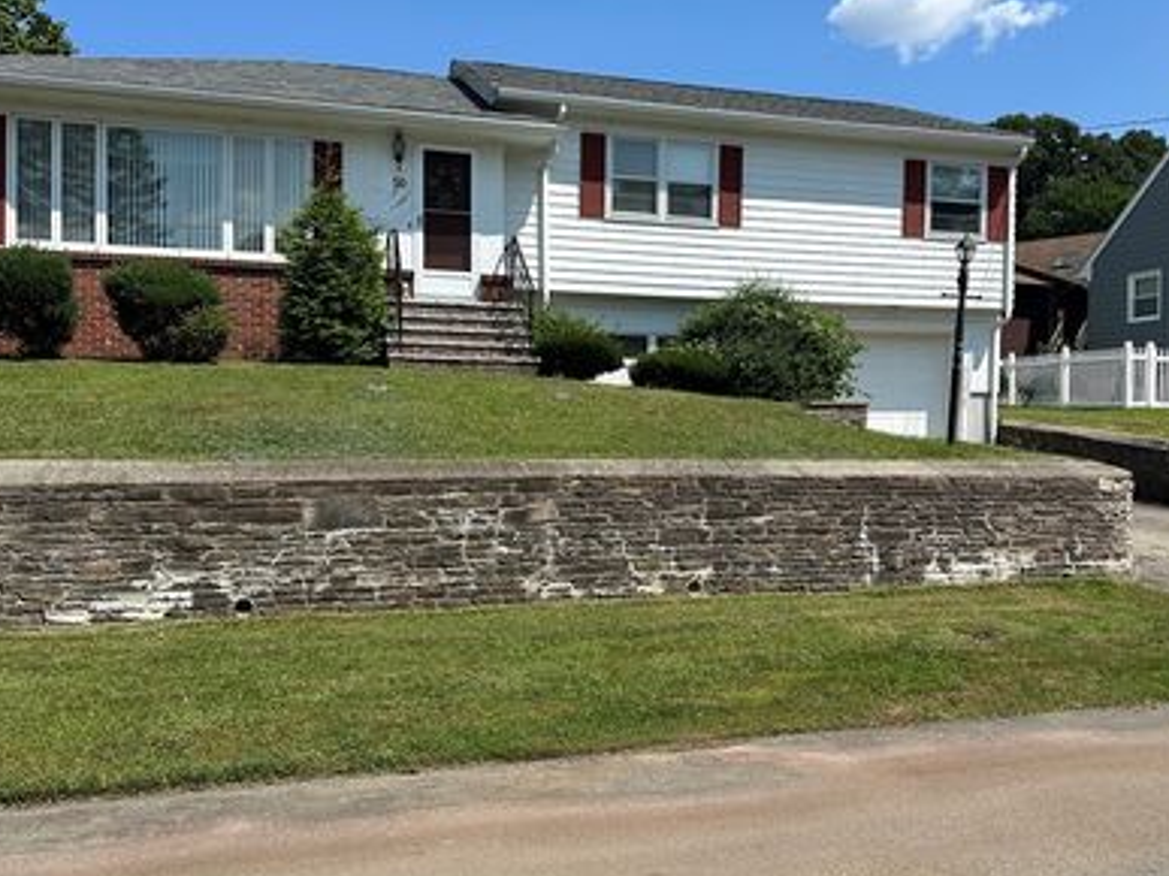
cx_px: 610
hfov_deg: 58.3
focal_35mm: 31
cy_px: 436
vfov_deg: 45.4
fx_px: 1047
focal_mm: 6.86
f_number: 1.78
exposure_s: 1/3861
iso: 80
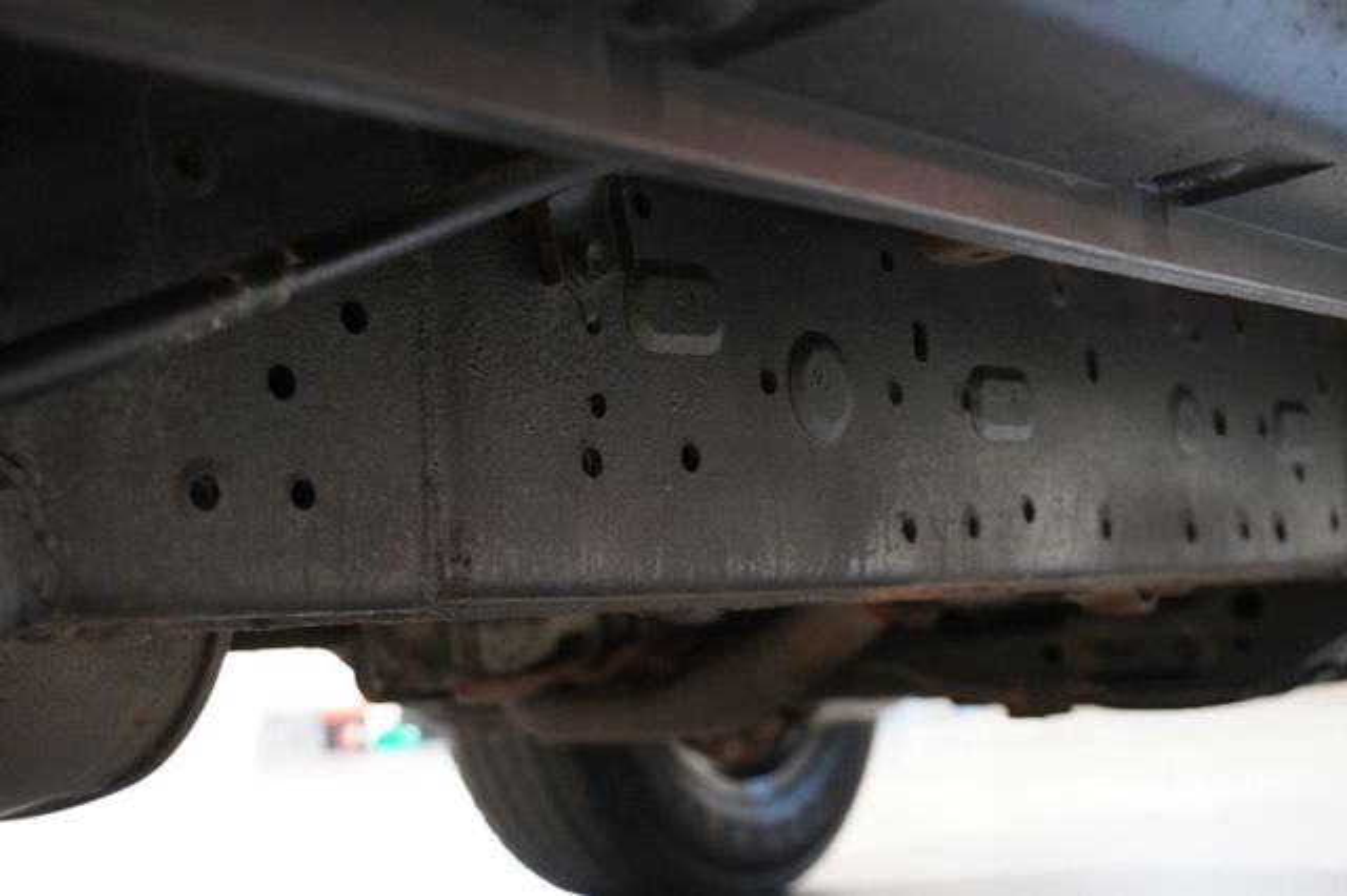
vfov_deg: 25.0
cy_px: 448
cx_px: 674
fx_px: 2019
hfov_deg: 36.9
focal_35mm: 54
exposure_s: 1/13
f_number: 5.6
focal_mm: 36
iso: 6400
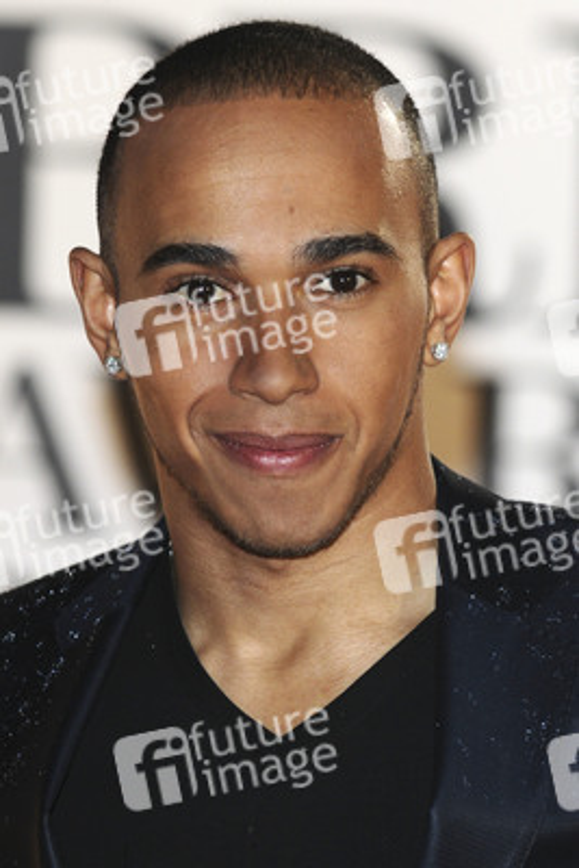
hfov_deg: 4.6
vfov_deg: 6.9
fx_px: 7231
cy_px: 434
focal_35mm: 300
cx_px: 290
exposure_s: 1/160
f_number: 5
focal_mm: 200
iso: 640
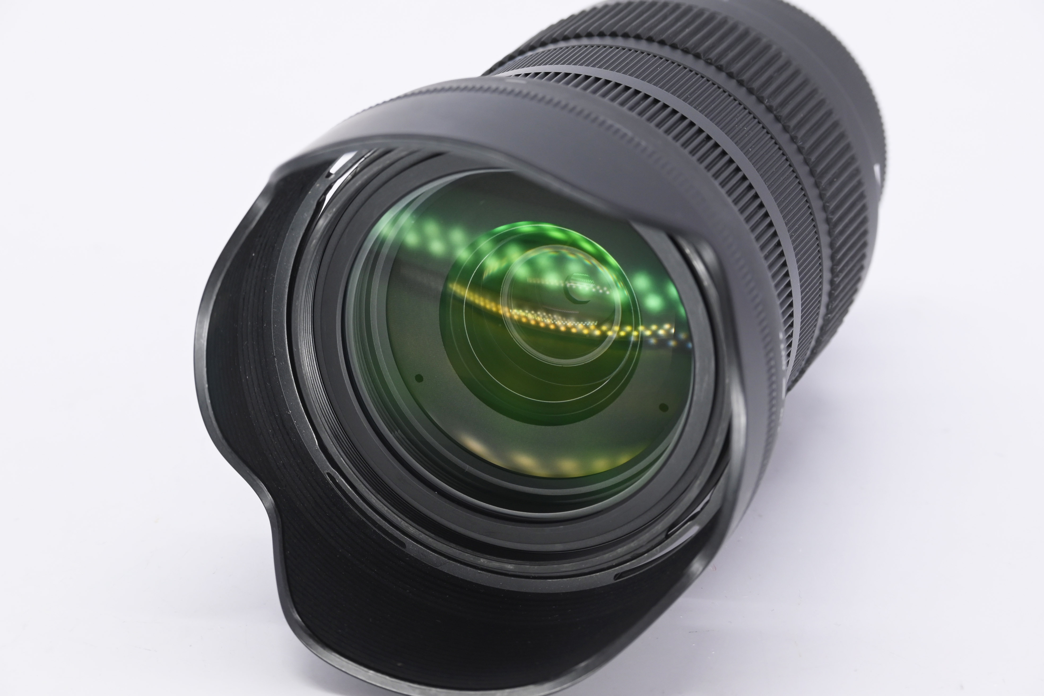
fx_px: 3683
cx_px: 522
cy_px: 348
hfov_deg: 16.1
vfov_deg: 10.8
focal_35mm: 127
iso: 500
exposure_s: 1/160
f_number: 9
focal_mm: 85
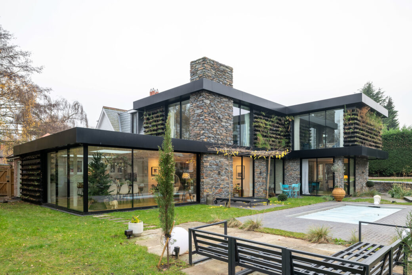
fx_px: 275
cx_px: 206
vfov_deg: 53.1
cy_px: 138
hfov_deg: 73.8
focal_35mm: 24
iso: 200
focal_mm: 24
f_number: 8
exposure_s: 1/20
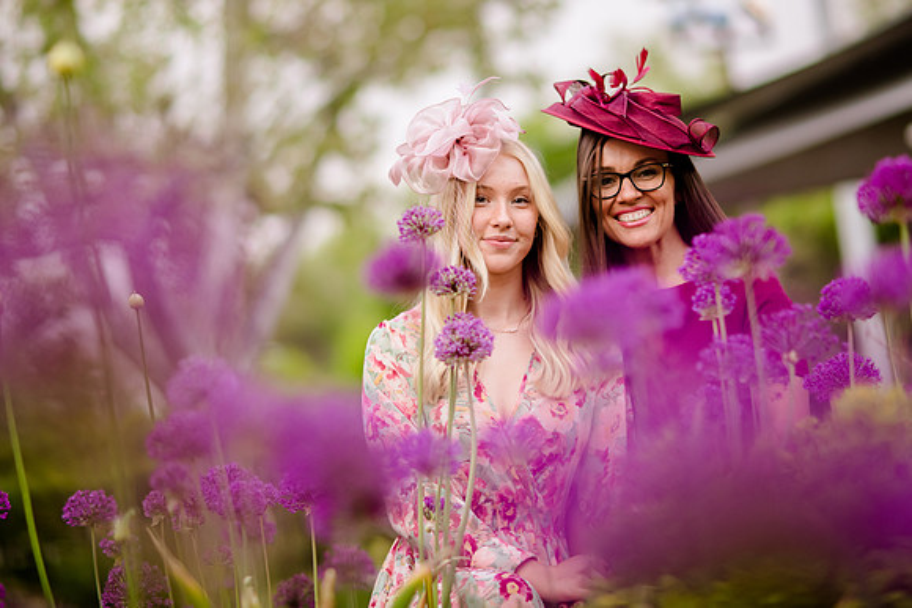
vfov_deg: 10.7
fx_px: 3234
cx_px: 462
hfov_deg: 16.1
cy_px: 239
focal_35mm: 128
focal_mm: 105
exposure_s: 1/200
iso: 800
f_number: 2
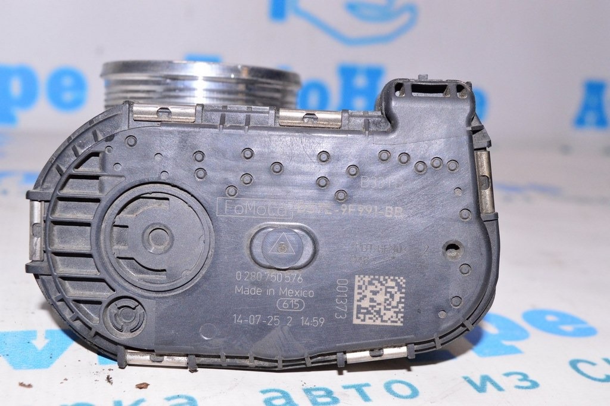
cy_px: 203
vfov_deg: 28.0
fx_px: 813
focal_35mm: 48
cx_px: 305
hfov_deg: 41.1
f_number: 8
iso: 1600
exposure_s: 1/200
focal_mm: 32
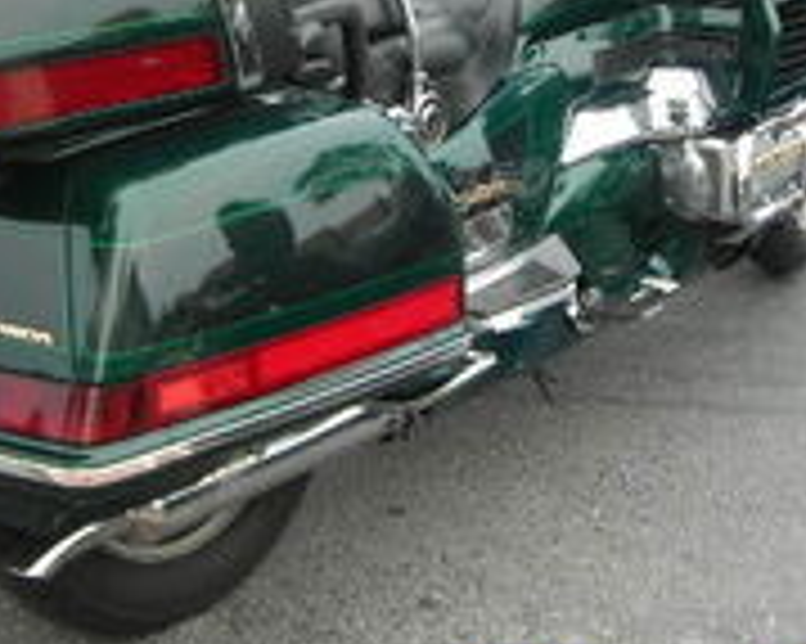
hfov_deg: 23.0
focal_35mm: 83
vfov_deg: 18.2
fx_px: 1979
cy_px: 50
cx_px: 342
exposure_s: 1/35
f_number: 3.2
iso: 50
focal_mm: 6.3
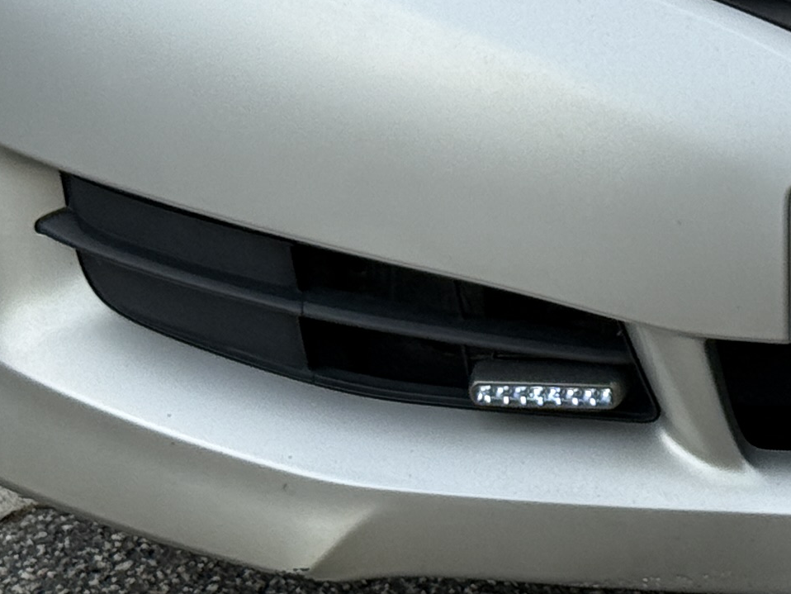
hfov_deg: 9.6
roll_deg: -2.2
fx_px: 4617
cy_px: -407
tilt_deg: -10.3
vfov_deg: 7.2
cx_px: 1035
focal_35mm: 202
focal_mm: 6.76
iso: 64
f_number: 1.78
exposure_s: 1/1980
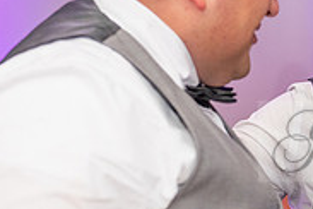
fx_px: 1652
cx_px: 407
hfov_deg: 10.6
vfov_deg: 7.2
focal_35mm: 190
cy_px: 141
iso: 800
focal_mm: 60
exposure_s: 1/100
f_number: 3.5
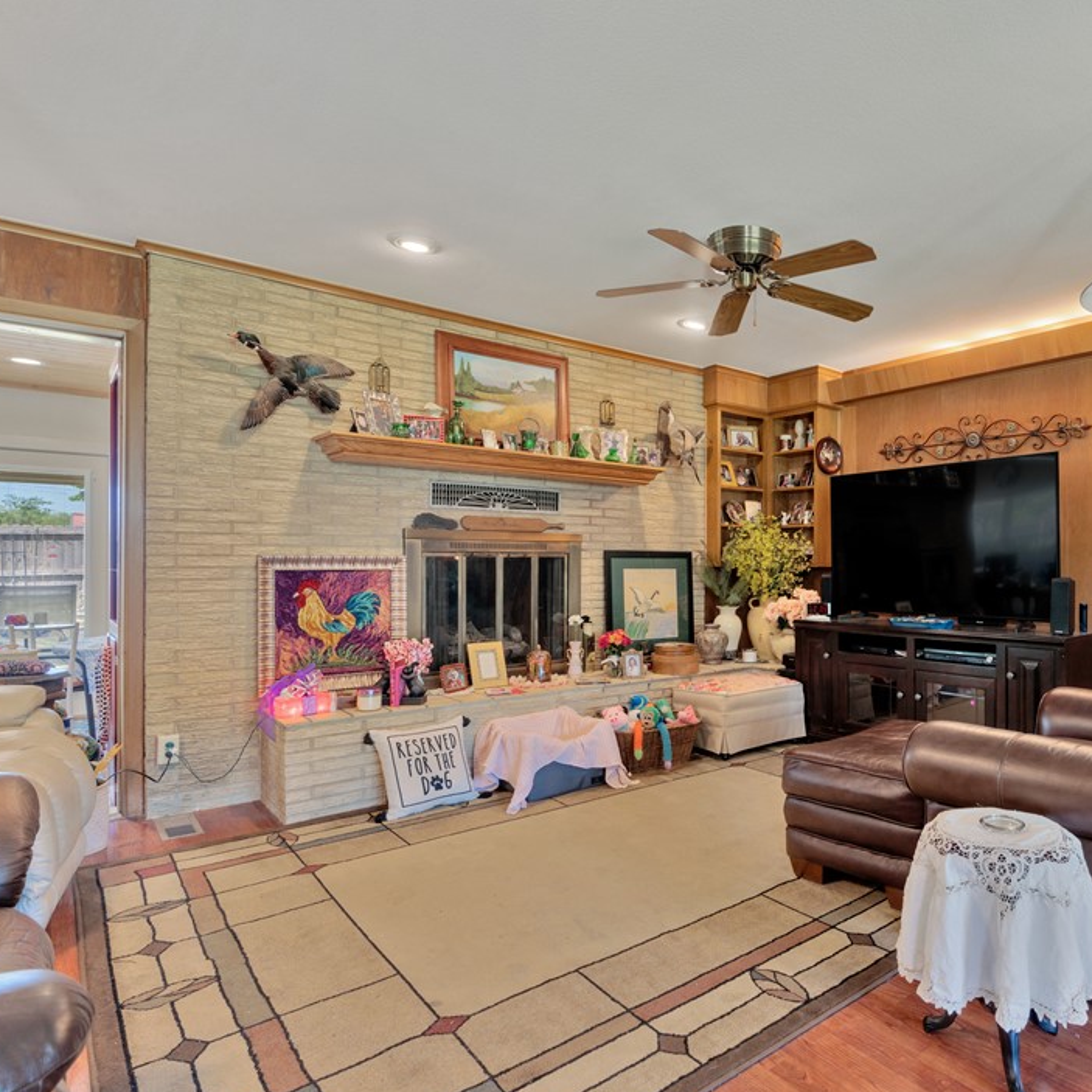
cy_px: 551
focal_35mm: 21
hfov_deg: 69.7
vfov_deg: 72.1
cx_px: 746
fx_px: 749
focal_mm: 16
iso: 160
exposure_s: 1/8
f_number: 7.1
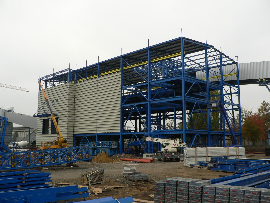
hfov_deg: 51.4
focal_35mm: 36
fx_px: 281
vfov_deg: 39.7
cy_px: 102
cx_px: 135
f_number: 2.8
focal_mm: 6
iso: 100
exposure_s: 1/125
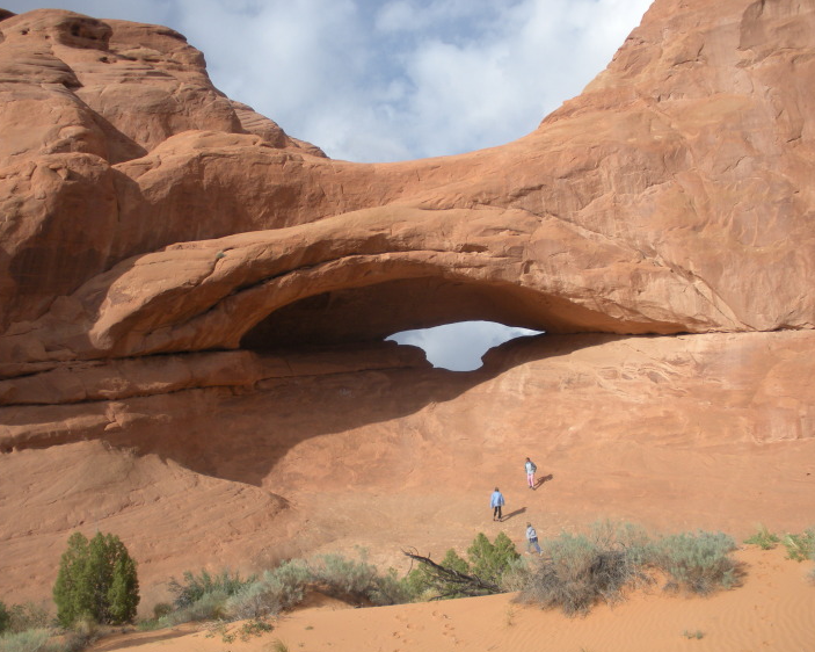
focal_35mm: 40
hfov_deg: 45.8
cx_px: 428
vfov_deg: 37.3
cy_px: 328
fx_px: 965
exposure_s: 1/634
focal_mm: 6.3
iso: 64
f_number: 3.5
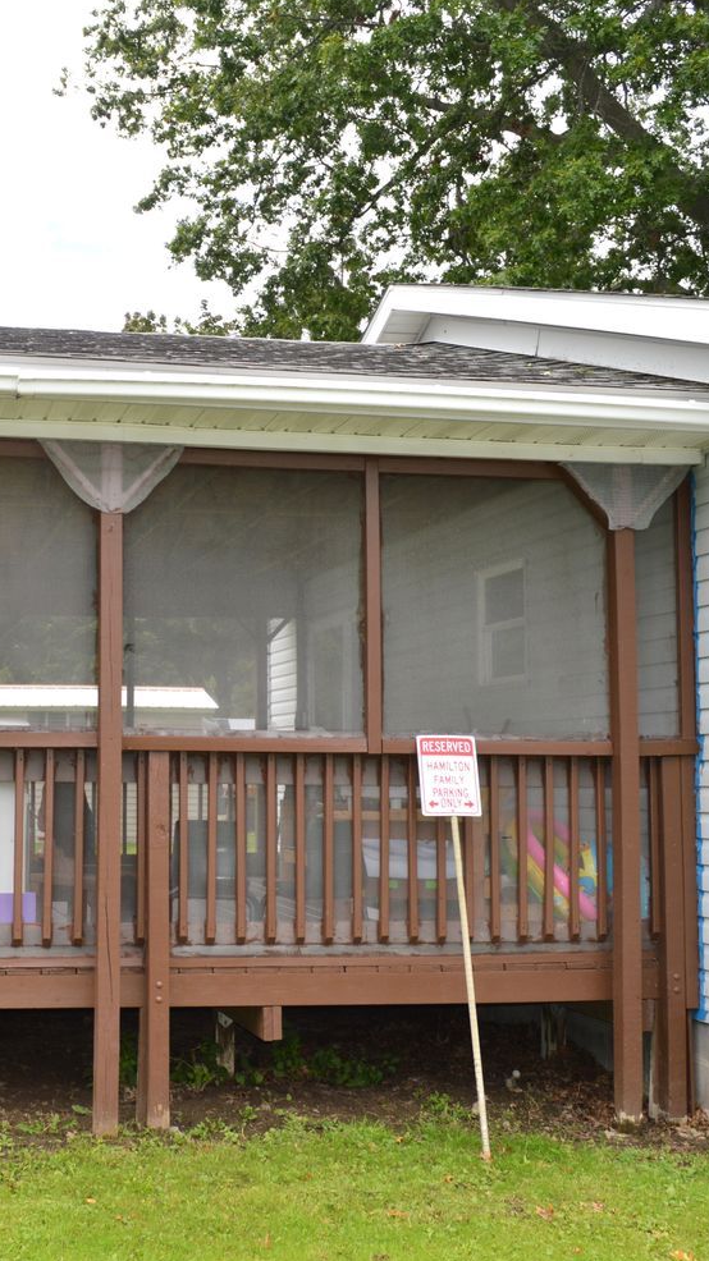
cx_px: 120
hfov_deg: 27.0
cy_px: 634
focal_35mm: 43
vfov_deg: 47.4
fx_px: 1438
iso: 100
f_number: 5.6
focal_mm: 18
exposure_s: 1/200
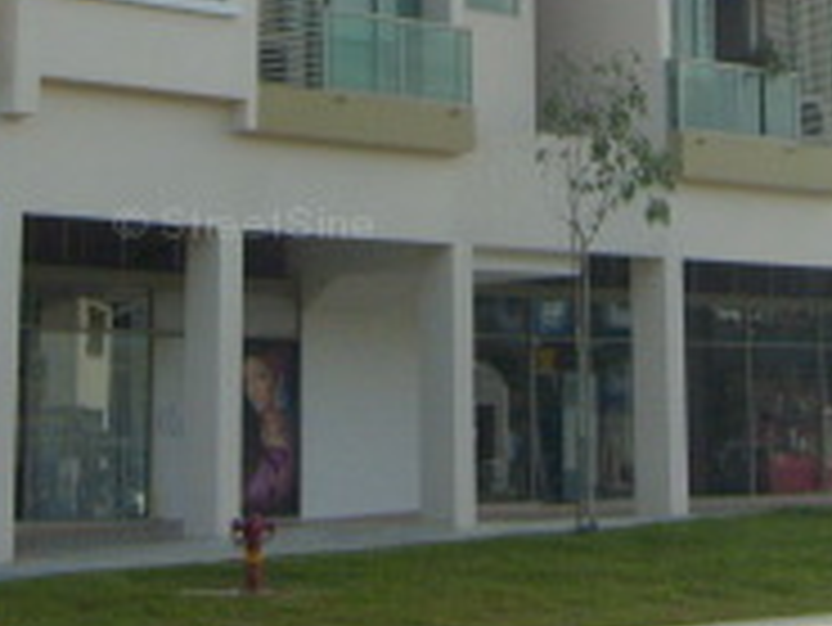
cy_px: -221
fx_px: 2501
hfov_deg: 18.9
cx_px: 450
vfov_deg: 13.6
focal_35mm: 104
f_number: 7.1
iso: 80
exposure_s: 1/250
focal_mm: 5.8
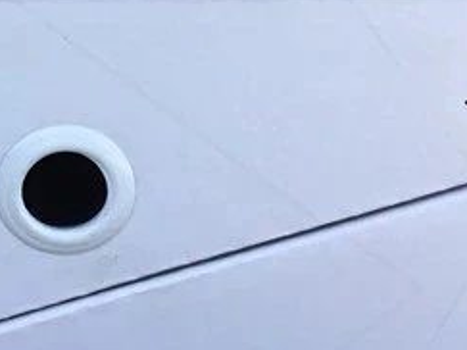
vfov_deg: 12.3
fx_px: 1551
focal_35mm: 115
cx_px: 31
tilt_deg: -15.4
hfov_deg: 16.8
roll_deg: +1.2
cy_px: -162
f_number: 2.4
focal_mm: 3.3
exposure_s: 1/304
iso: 25
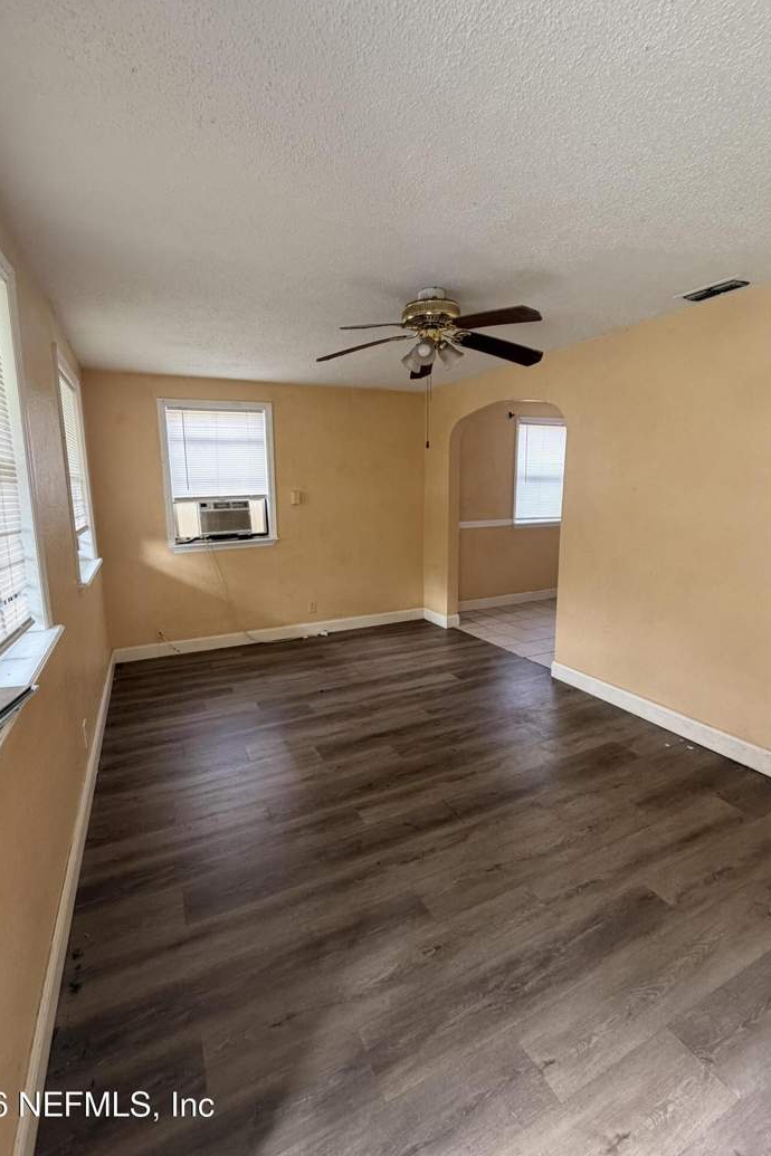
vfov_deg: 100.4
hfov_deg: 77.2
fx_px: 482
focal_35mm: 15
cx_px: 353
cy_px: 563
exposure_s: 1/76
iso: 320
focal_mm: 2.22
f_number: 2.2
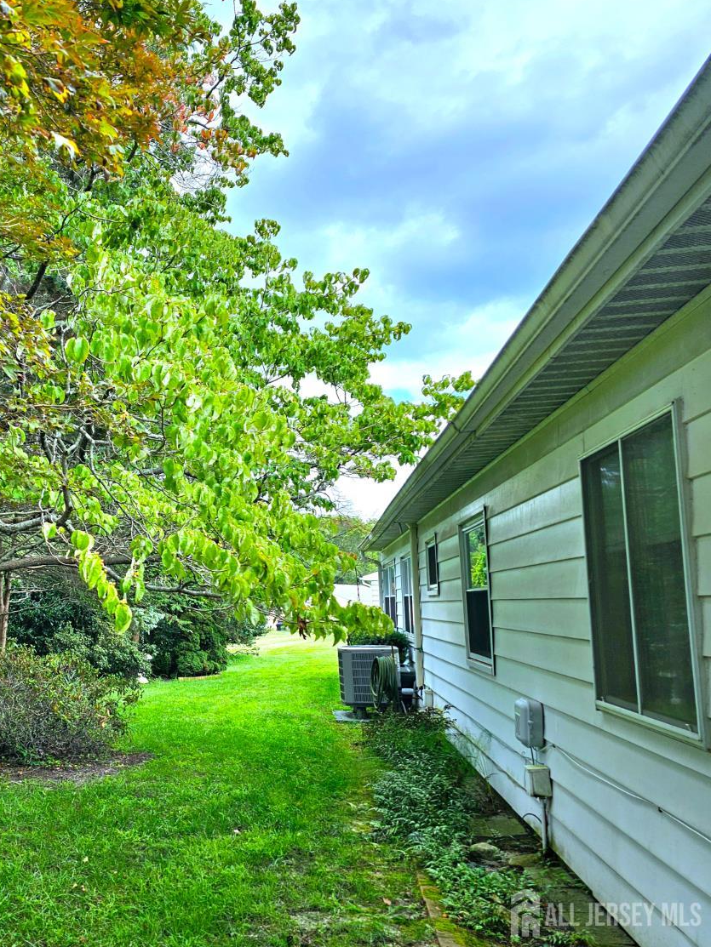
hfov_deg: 42.1
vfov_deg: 58.3
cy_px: 473
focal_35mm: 31
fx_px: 849
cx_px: 83
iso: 12
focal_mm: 6.3
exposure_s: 1/182
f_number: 1.7
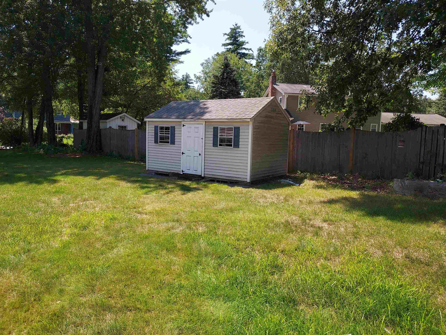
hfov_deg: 71.6
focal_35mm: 24
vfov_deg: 56.8
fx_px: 309
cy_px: 168
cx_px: 223
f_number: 1.8
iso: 40
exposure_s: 1/566
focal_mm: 4.6
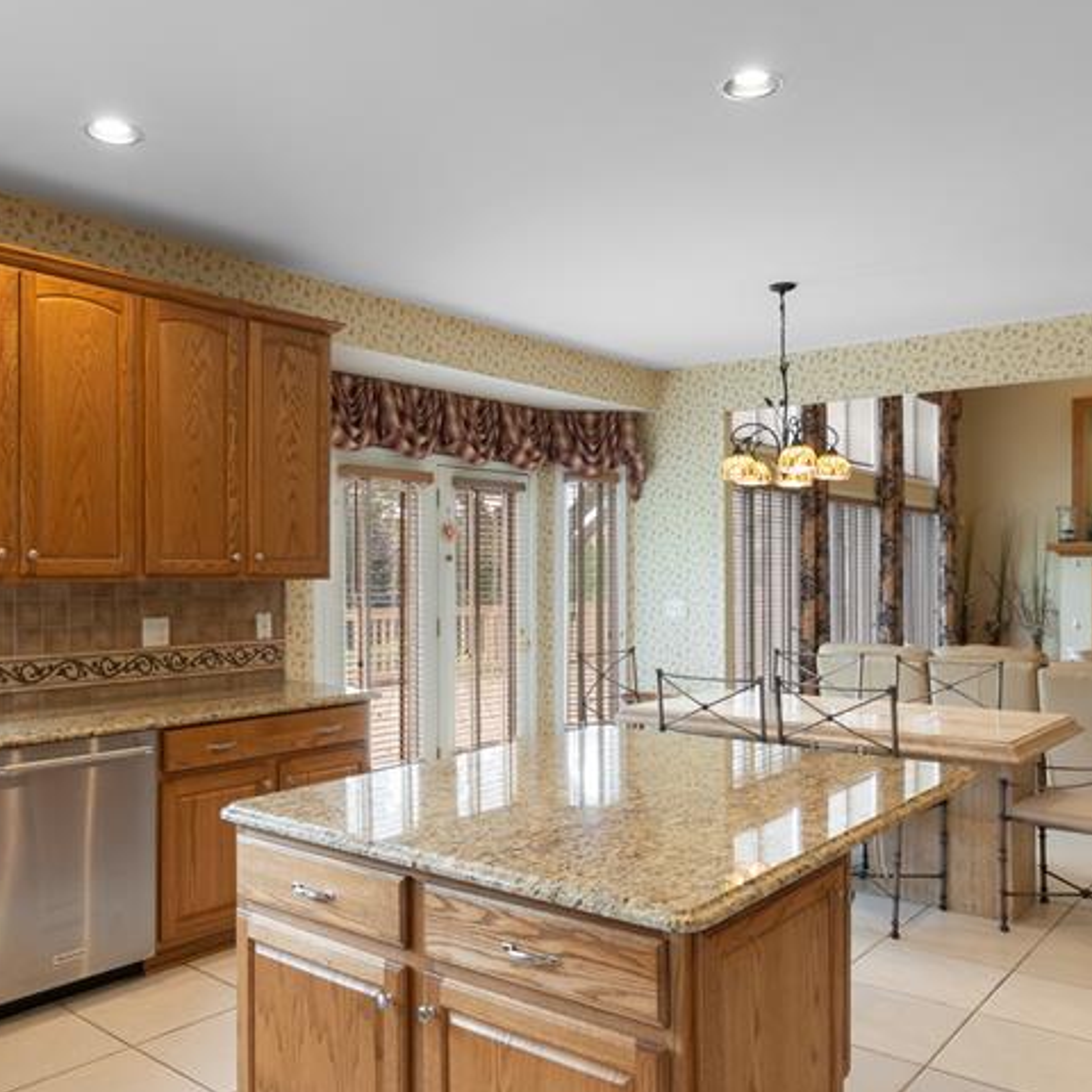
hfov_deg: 55.6
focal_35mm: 29
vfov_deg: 55.6
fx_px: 1035
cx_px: 510
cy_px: 564
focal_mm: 16
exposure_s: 1/2
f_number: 10
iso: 250
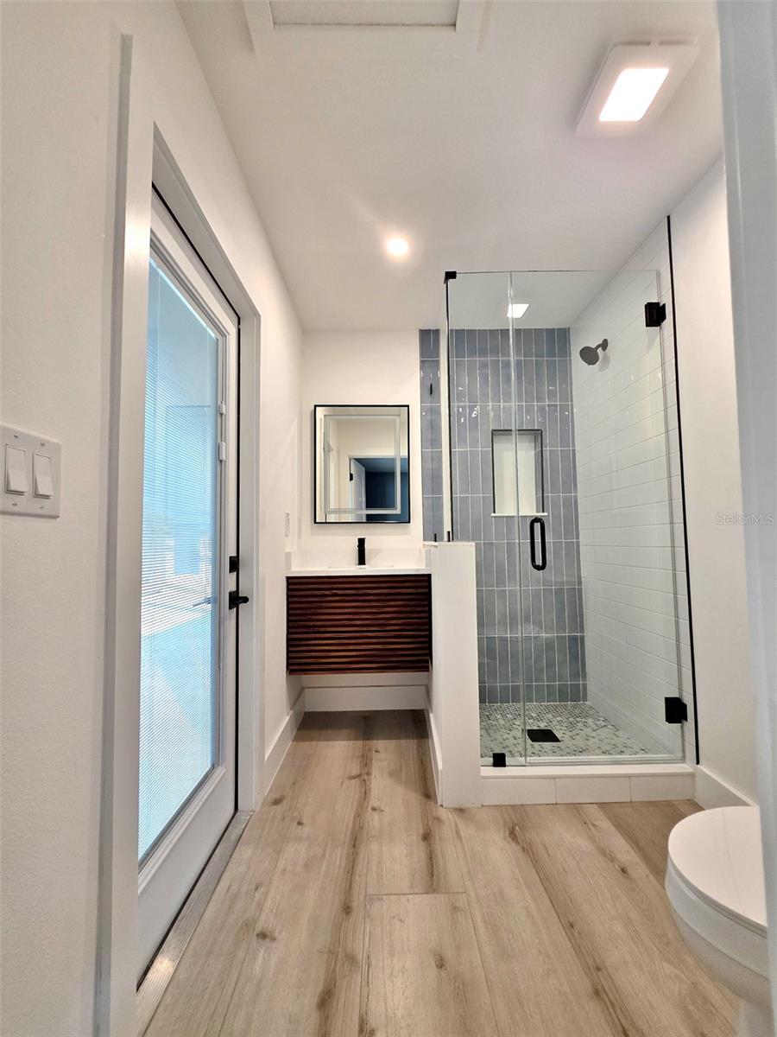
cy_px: 518
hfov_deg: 89.9
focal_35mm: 13
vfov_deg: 106.2
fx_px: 389
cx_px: 388
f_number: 1.9
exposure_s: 1/120
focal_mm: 2.2
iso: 100
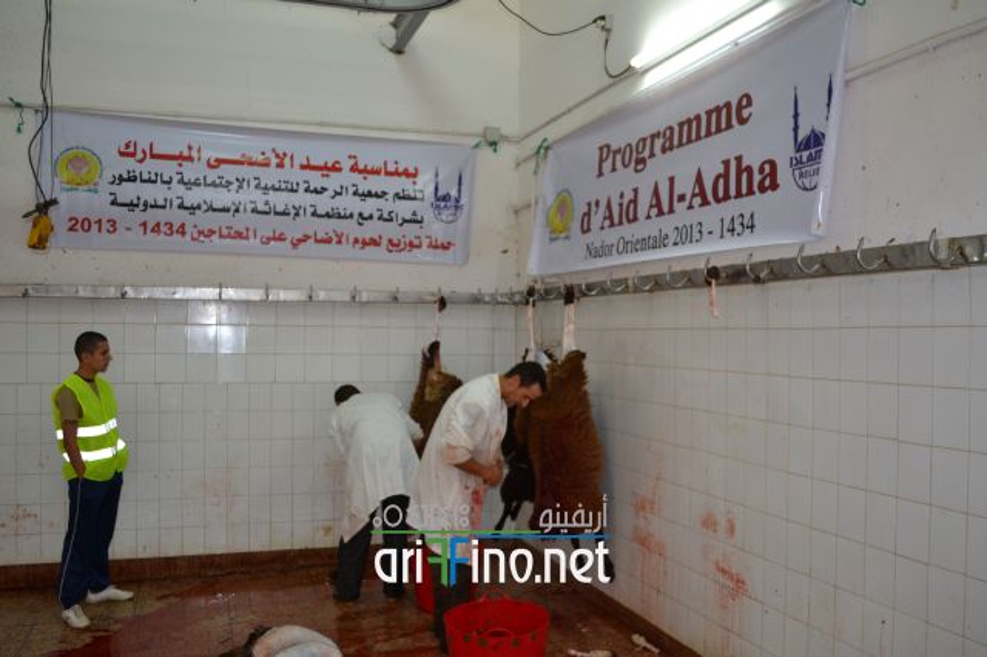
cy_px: 328
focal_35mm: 30
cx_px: 494
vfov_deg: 43.6
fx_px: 822
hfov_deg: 62.0
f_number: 3.8
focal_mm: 20
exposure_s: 1/60
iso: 640
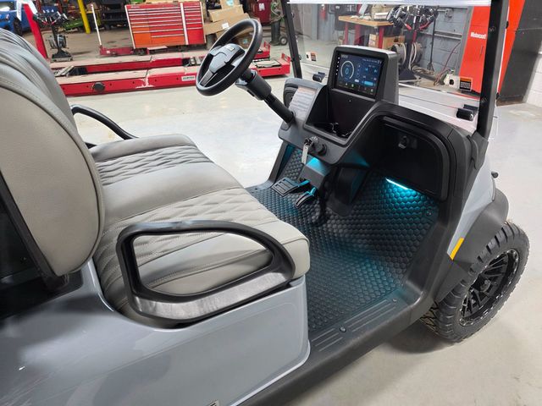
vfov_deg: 58.9
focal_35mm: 23
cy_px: 203
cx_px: 271
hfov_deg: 73.9
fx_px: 360
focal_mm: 6.3
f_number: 1.7
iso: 250
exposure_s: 1/120
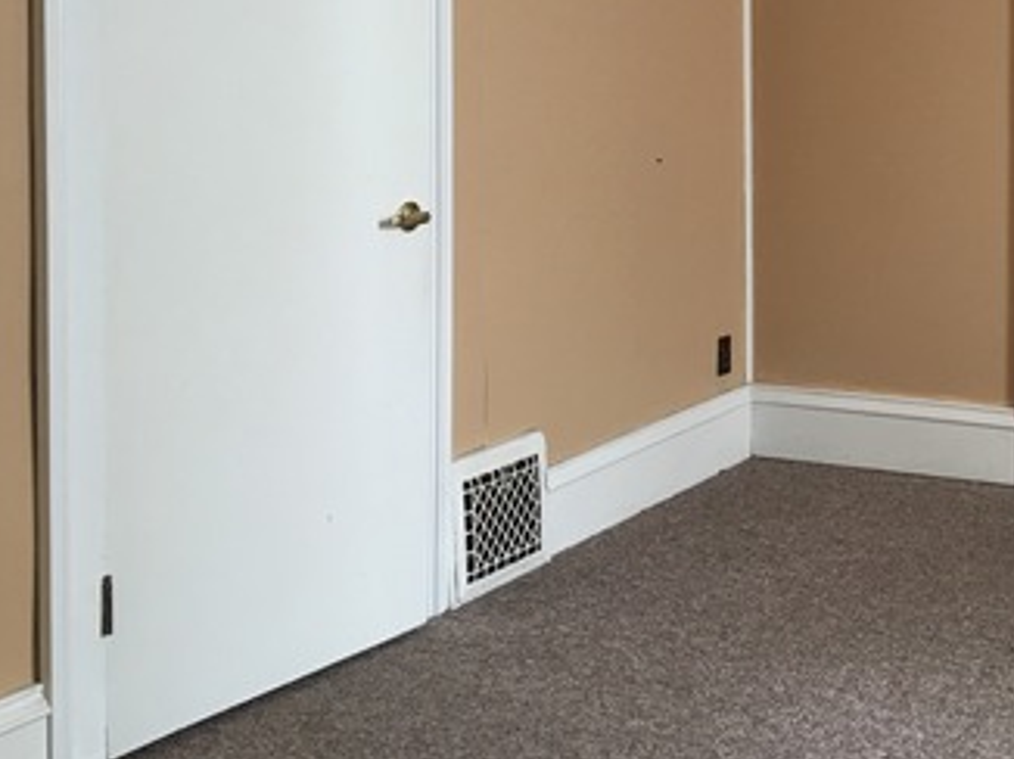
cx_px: 989
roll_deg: -1.1
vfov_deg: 24.9
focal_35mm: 57
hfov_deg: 31.5
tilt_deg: -0.5
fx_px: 1668
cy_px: 75
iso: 25
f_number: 2.2
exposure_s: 1/15
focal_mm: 4.15
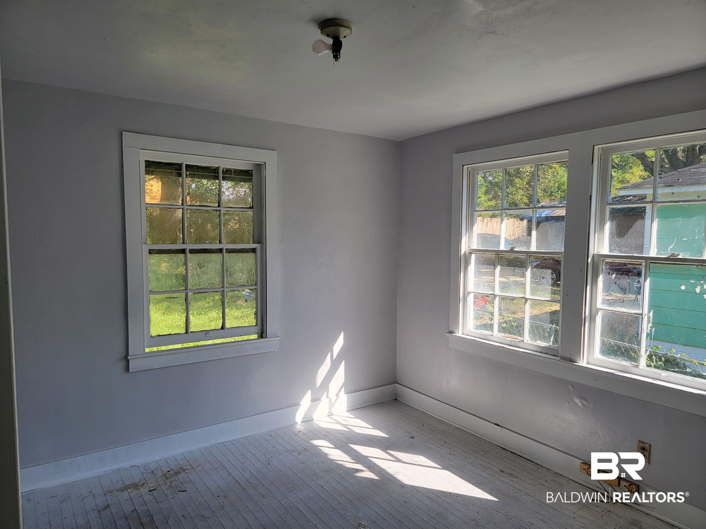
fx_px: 489
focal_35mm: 24
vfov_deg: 56.8
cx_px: 353
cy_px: 264
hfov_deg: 71.6
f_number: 1.8
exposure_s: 1/148
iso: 16
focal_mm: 6.7
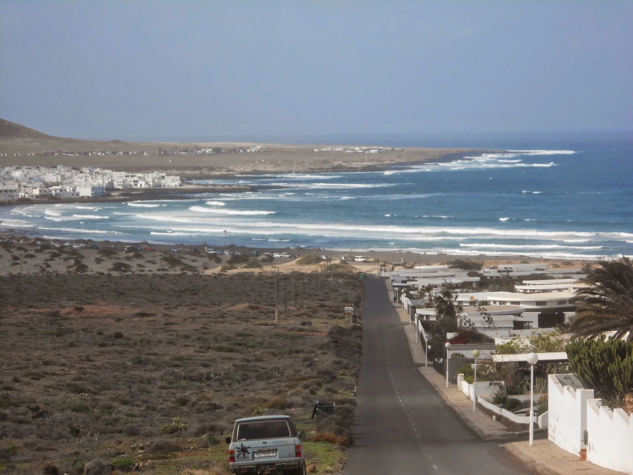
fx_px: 2853
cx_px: 316
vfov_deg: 9.5
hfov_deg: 12.7
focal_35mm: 156
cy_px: 238
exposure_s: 1/500
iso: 80
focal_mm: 27.6
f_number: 6.5
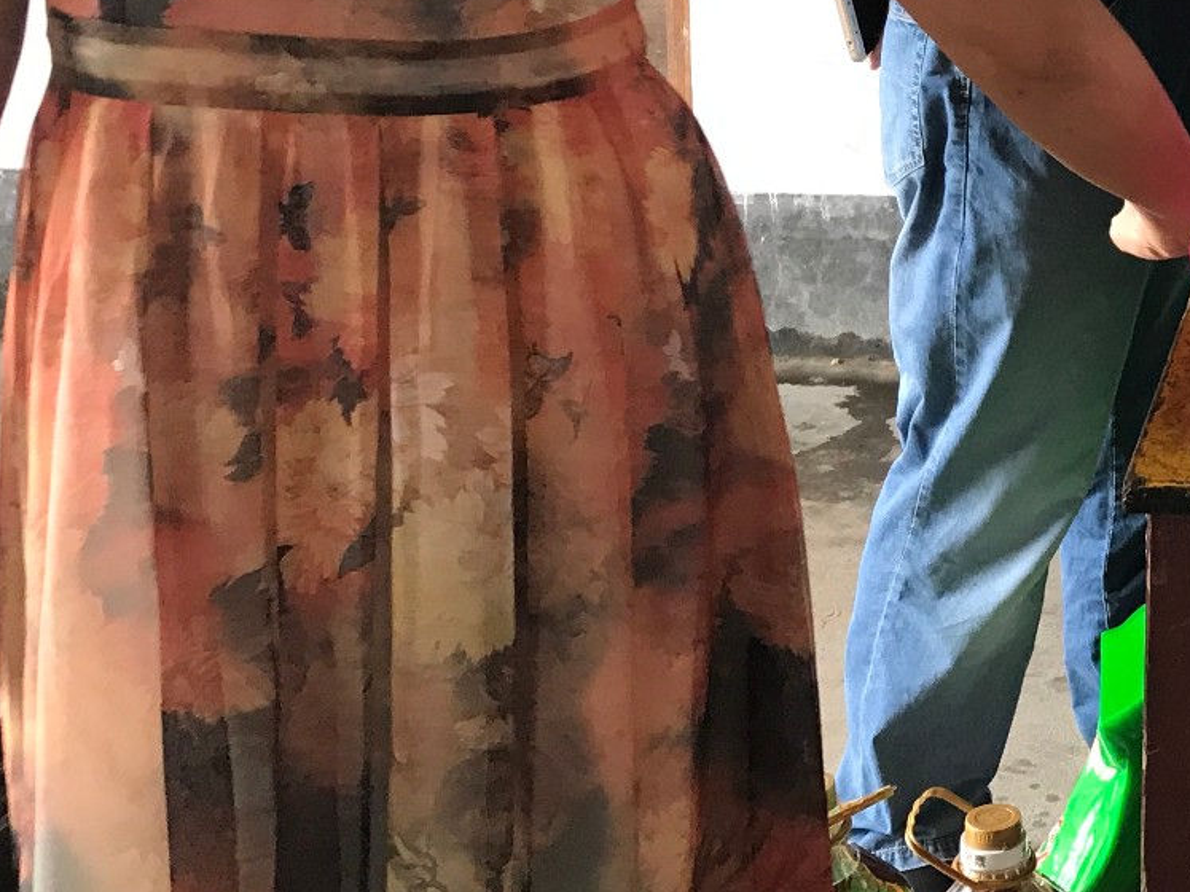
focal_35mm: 75
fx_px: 2578
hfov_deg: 23.2
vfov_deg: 19.1
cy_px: -14
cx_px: 1529
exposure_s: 1/17
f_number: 1.8
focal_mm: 3.99
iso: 40
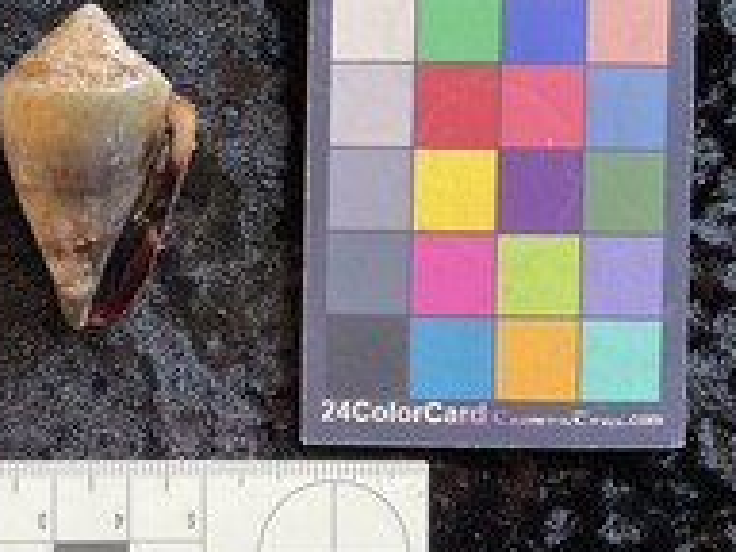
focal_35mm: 53
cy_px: 243
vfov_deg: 27.5
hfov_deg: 34.8
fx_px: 1127
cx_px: 123
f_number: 1.8
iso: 32
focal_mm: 3
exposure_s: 1/50
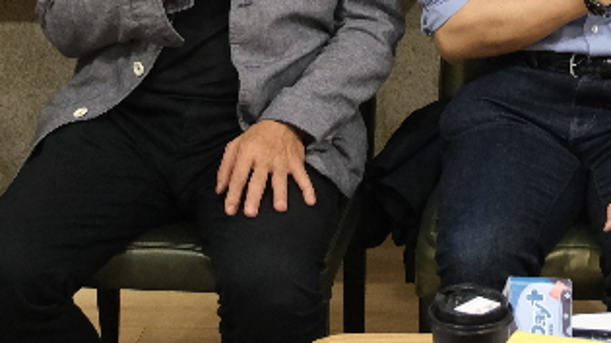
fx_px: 1863
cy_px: -179
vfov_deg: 10.2
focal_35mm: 115
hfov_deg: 18.2
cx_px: 609
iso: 2000
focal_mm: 18
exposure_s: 1/100
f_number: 2.8
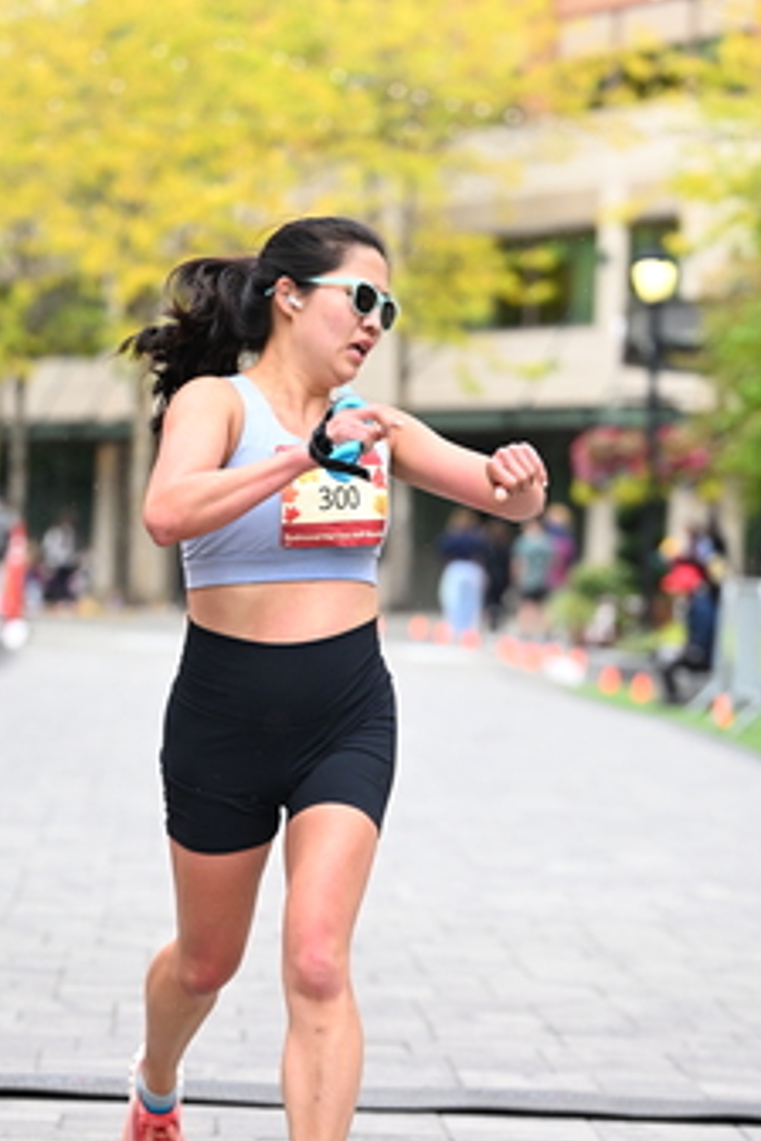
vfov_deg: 13.8
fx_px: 4724
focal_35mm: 149
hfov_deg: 9.2
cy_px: 669
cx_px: 392
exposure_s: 1/1600
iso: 1250
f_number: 2.8
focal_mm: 91
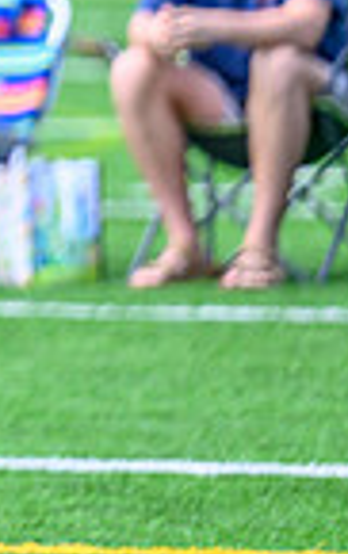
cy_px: -123
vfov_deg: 2.6
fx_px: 12043
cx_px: -678
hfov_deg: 1.6
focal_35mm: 796
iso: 320
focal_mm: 170
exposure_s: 1/2000
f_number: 2.8
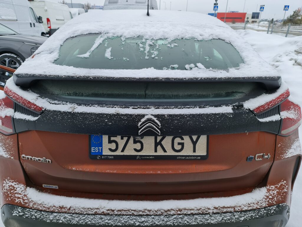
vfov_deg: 54.9
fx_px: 218
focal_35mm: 25
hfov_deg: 69.4
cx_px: 151
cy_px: 114
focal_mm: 7
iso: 50
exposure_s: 1/127
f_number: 1.8
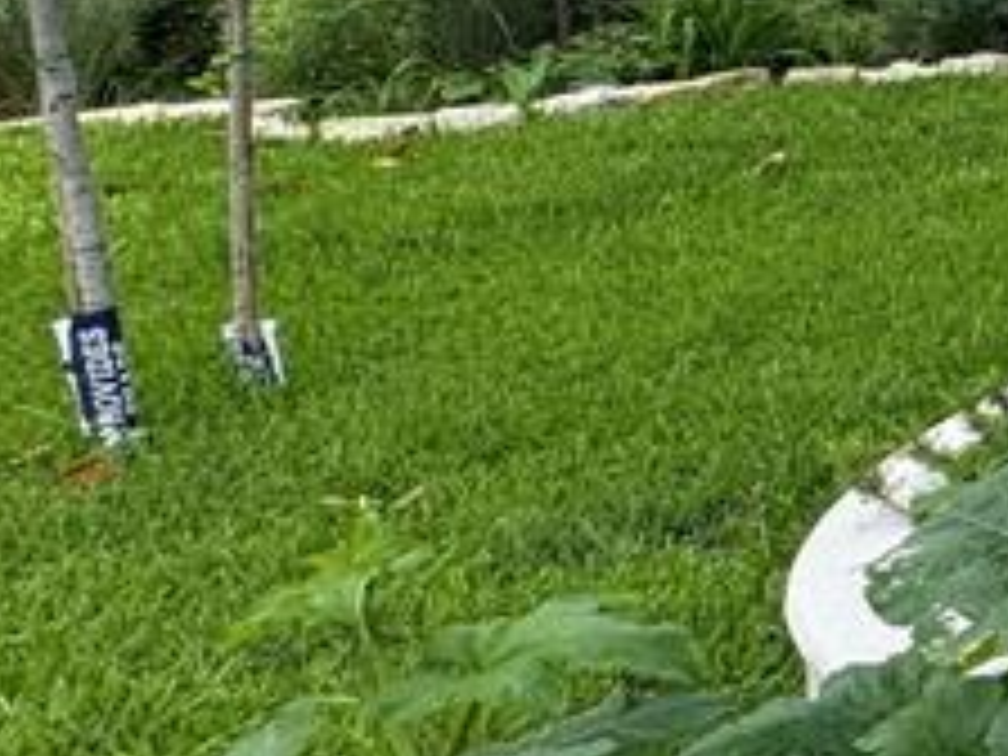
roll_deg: +1.5
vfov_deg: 21.2
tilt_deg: -3.6
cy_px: -166
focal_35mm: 64
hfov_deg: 16.6
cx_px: 2254
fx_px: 1864
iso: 50
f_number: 2.2
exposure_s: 1/652
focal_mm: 2.22
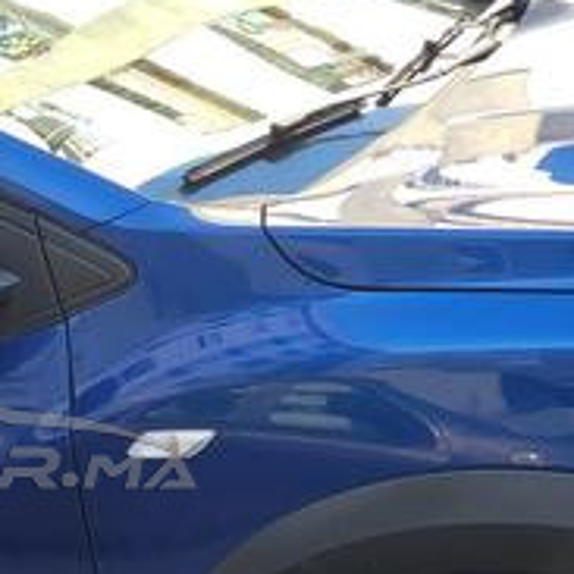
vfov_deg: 21.0
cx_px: -82
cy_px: 425
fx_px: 1538
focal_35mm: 82
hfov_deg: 20.0
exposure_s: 1/232
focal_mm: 5.4
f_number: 1.8
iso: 40
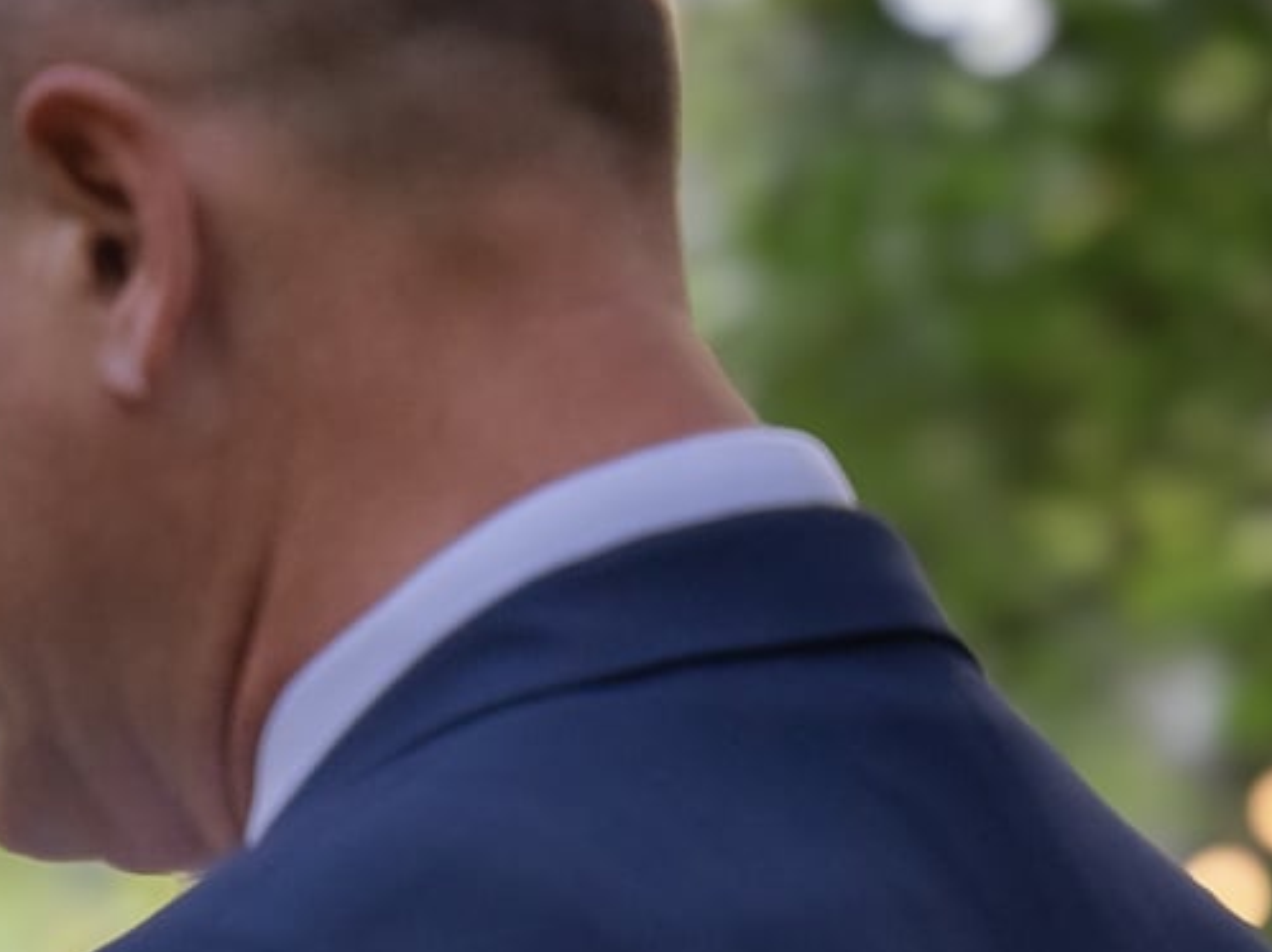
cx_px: -1464
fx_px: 17887
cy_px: 1501
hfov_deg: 4.0
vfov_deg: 3.0
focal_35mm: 487
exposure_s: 1/250
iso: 160
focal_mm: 70
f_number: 2.8
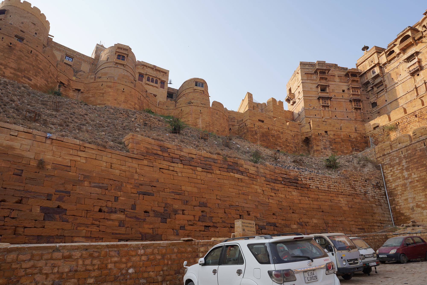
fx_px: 285
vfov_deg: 53.1
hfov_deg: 73.7
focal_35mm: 24
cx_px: 214
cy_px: 142
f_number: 11
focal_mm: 24
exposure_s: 1/100
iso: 100
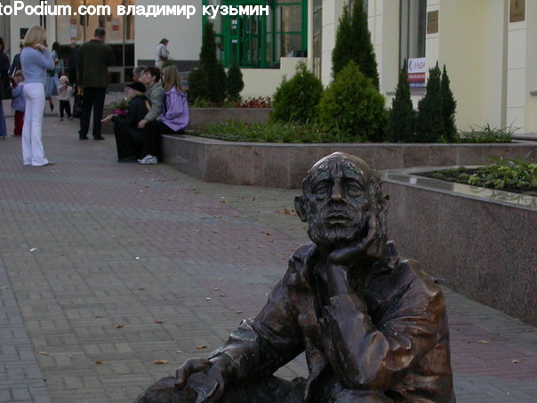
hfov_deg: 23.0
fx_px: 1319
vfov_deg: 17.3
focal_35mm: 85
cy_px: 288
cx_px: 285
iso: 100
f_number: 3
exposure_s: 1/250
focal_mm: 11.8
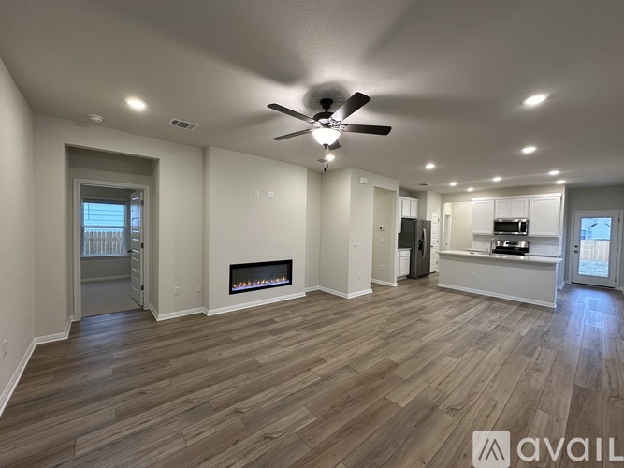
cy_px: 234
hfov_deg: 102.1
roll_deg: -1.3
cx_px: 312
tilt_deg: -1.3
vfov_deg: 85.7
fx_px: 252
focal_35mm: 14
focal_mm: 2.22
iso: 160
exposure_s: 1/60
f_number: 2.2
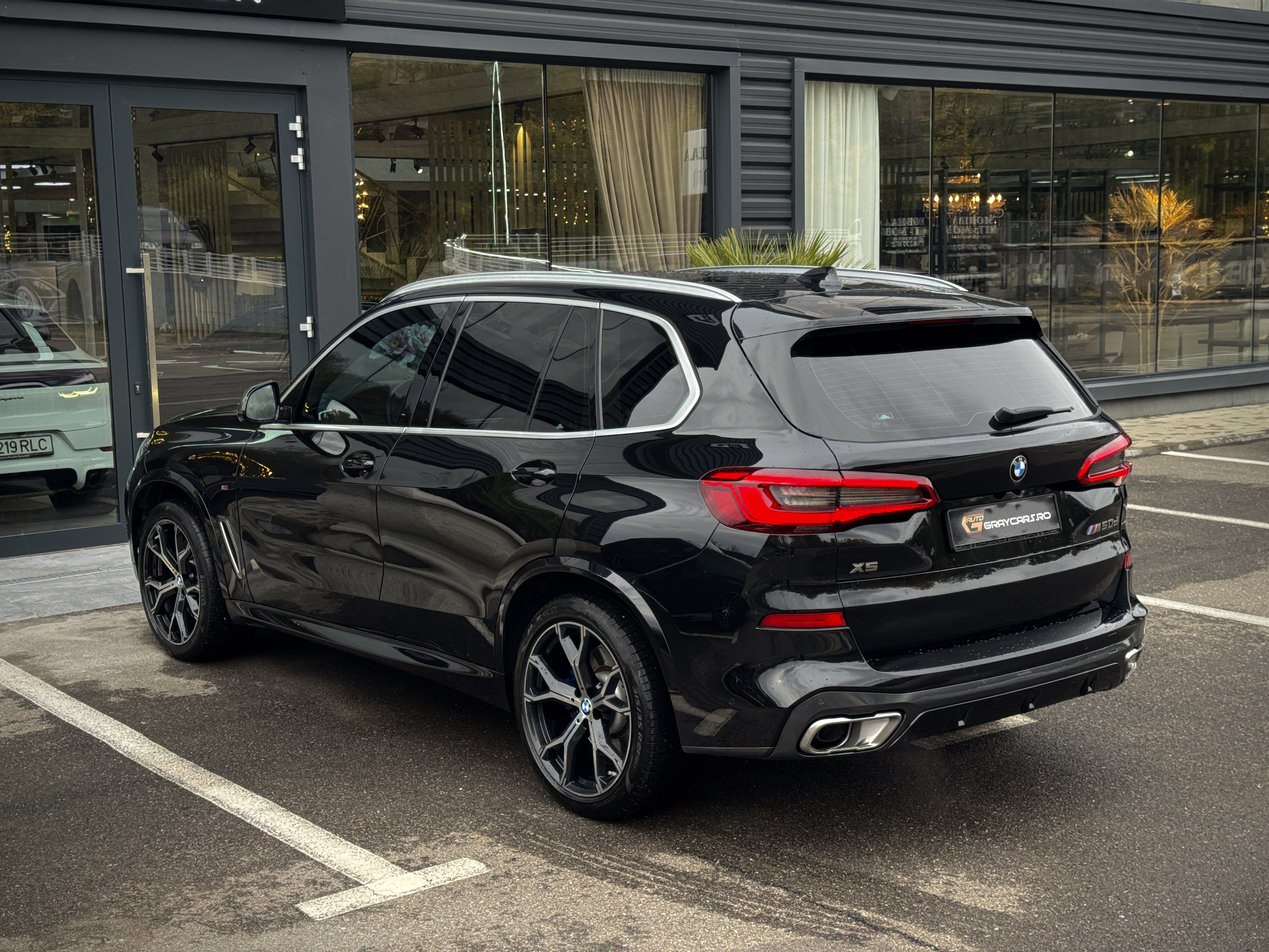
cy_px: 476
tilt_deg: -6.5
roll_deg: +1.4
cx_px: 634
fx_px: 1760
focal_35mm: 48
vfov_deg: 30.3
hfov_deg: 39.7
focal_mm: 6.76
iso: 64
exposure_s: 1/362
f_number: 1.78
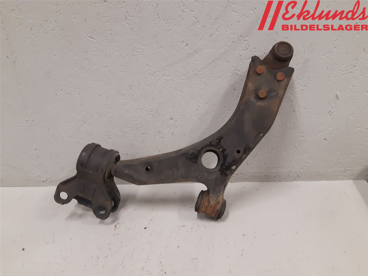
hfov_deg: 67.3
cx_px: 184
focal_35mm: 26
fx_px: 276
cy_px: 138
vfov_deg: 53.1
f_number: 1.7
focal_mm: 3.93
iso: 160
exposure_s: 1/50
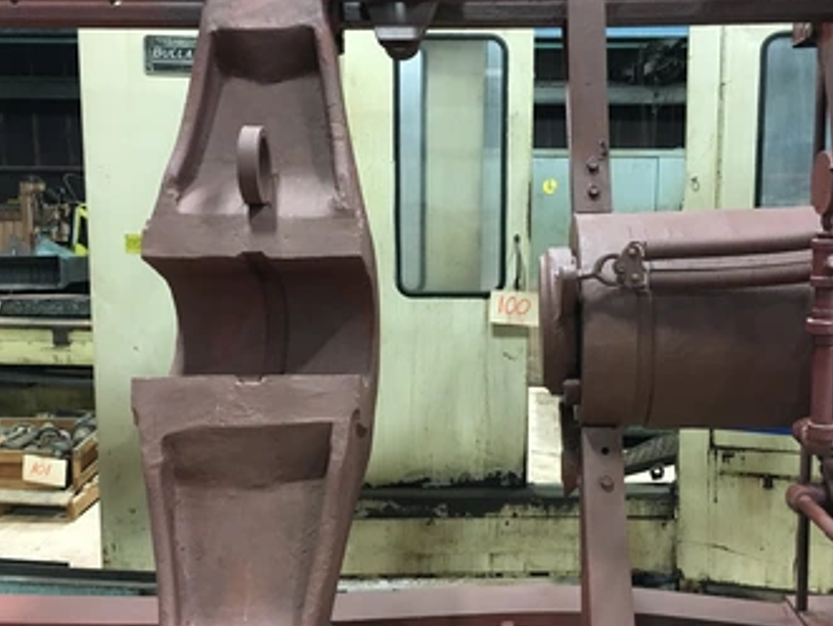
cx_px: 463
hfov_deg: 52.5
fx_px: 843
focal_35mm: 35
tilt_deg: -8.2
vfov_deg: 40.8
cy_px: 329
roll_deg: -0.1
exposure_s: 1/15
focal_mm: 4.15
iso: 200
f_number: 2.2
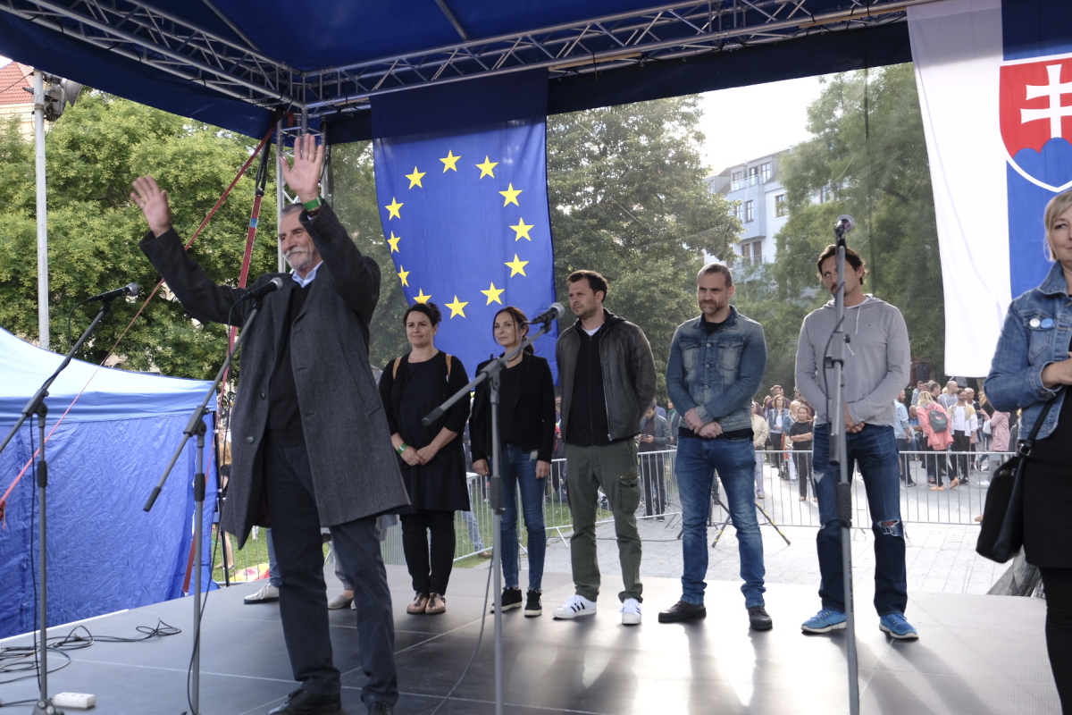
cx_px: 536
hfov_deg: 53.1
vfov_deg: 36.9
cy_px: 358
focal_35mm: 36
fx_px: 1072
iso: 200
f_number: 4
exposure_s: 1/100
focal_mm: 24
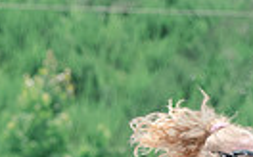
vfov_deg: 1.1
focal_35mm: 1158
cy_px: 408
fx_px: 7971
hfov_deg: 1.8
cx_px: 162
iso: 250
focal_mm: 135
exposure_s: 1/1250
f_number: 4.5
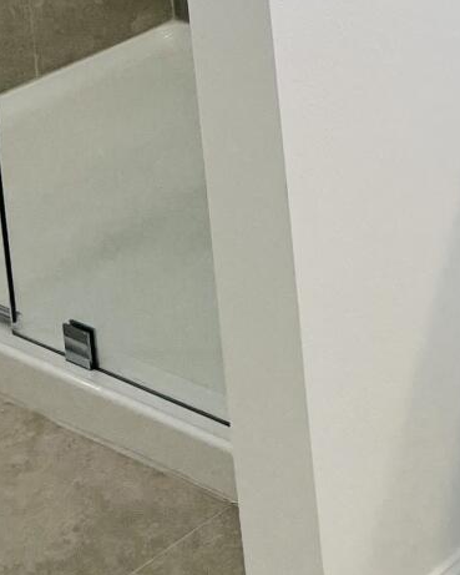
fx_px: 1871
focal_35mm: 110
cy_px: -500
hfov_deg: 12.4
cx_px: 909
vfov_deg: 14.9
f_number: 1.5
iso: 40
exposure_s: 1/120
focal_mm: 5.7
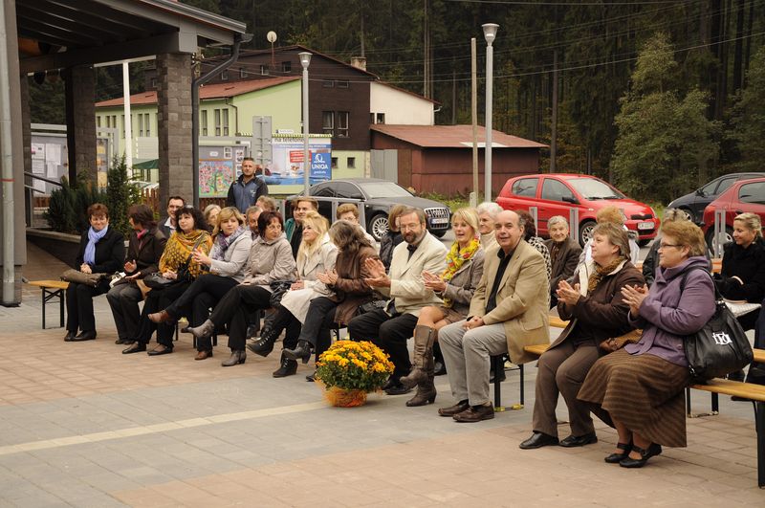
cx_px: 382
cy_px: 254
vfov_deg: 23.7
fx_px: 1210
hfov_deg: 35.1
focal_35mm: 57
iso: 200
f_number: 5.6
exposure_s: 1/160
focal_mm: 38
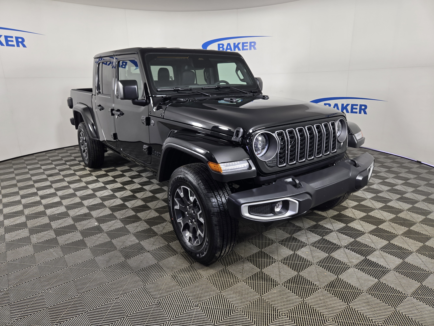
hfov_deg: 73.9
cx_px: 217
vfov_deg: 58.9
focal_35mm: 23
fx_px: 288
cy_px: 163
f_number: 1.8
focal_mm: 5.4
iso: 64
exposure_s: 1/120
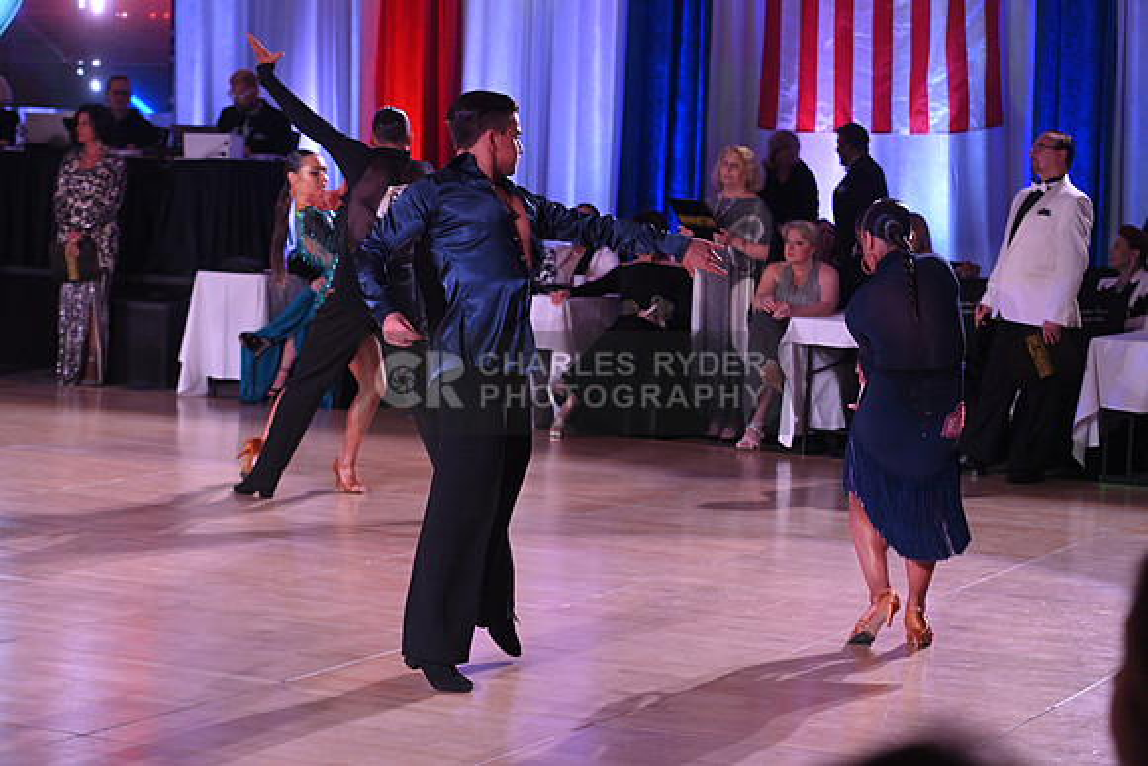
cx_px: 574
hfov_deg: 22.1
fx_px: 2934
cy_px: 383
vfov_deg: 14.9
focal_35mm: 92
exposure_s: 1/320
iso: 2500
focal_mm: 92
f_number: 4
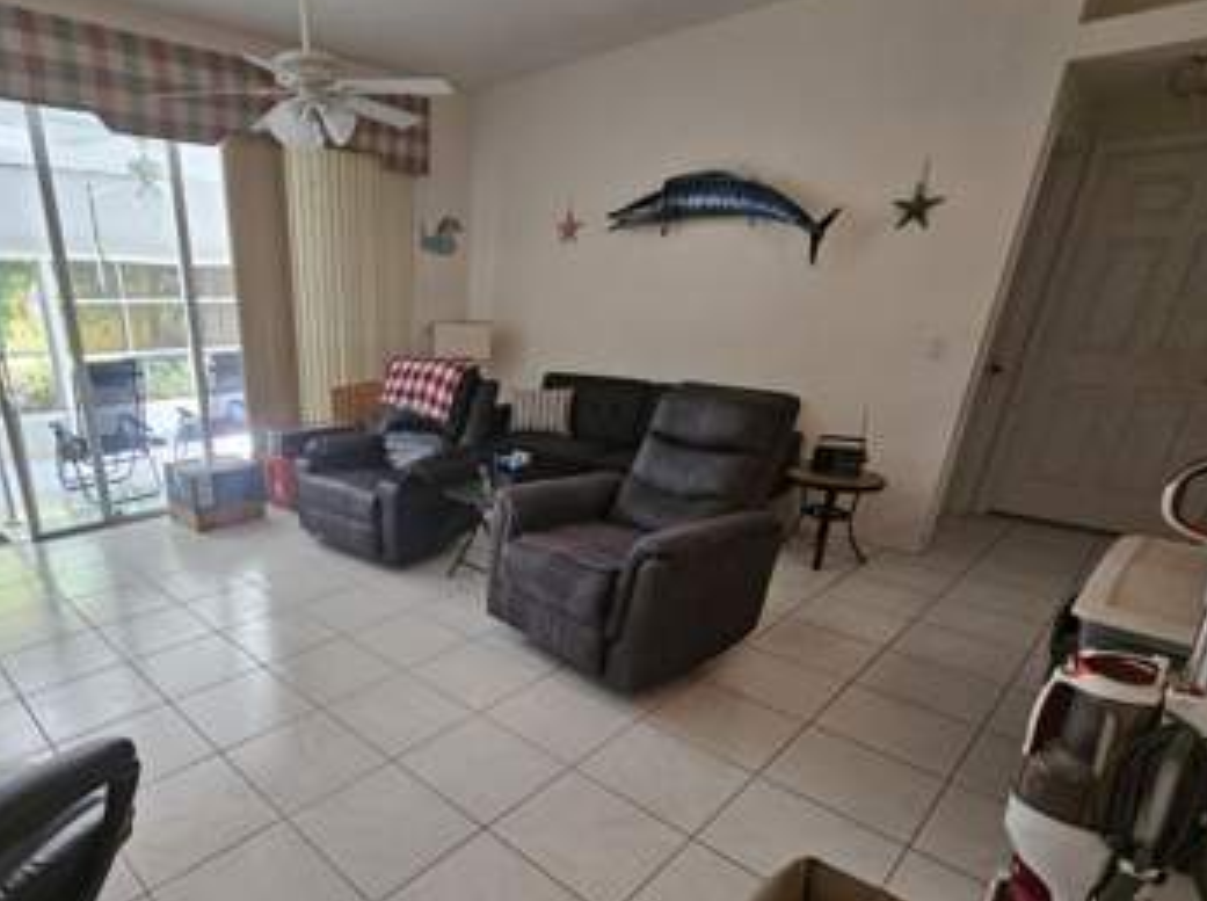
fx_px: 627
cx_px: 410
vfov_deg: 69.8
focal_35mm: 18
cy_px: 583
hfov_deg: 85.0
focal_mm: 2.2
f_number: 2.2
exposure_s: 1/60
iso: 400
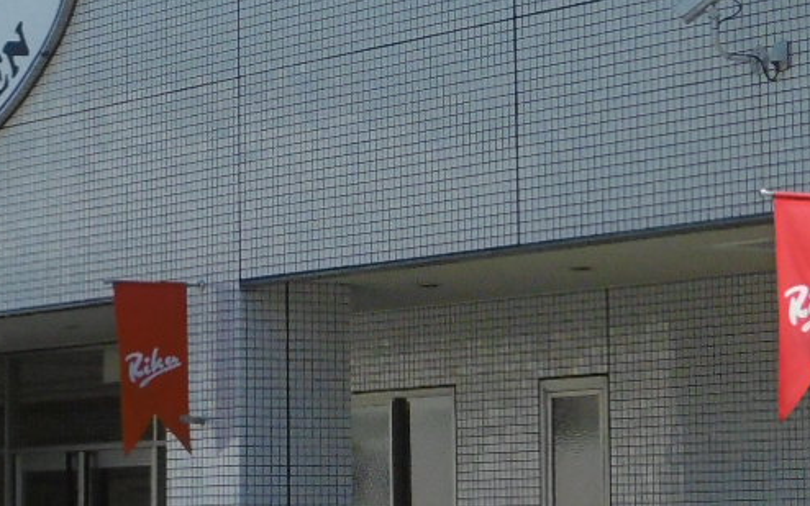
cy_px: 47
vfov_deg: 7.8
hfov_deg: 12.5
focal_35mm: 167
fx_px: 3687
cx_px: 348
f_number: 3.7
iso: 100
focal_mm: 6.8
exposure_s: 1/1000
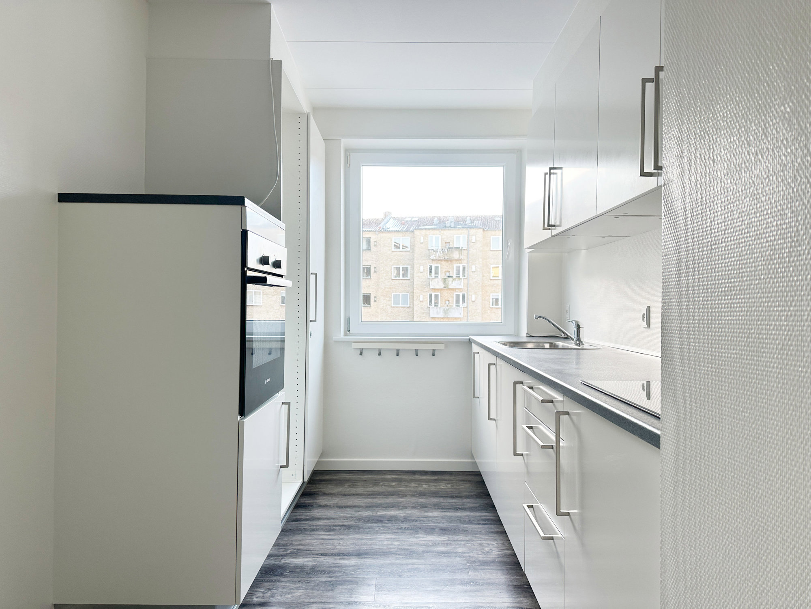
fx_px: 562
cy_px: 304
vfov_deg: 56.8
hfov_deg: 71.6
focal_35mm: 24
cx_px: 406
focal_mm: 6.86
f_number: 1.78
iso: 64
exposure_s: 1/100
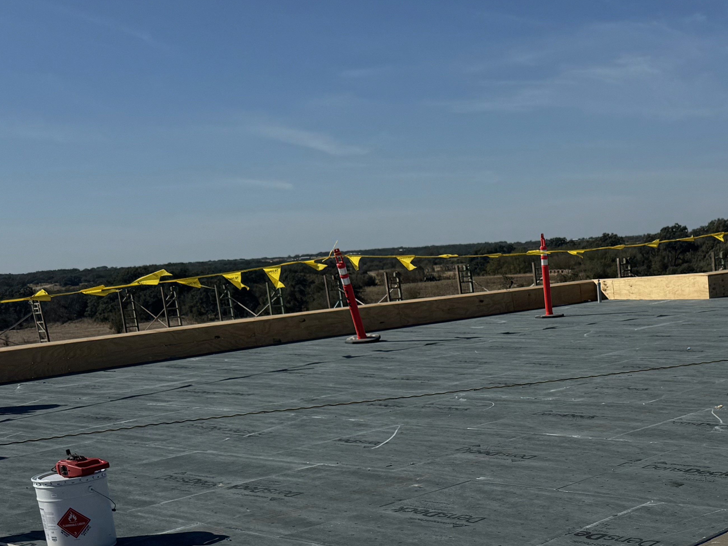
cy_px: 500
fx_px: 1115
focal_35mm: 53
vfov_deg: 26.5
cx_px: 685
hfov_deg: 33.8
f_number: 1.78
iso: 100
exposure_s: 1/15152
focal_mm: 6.76
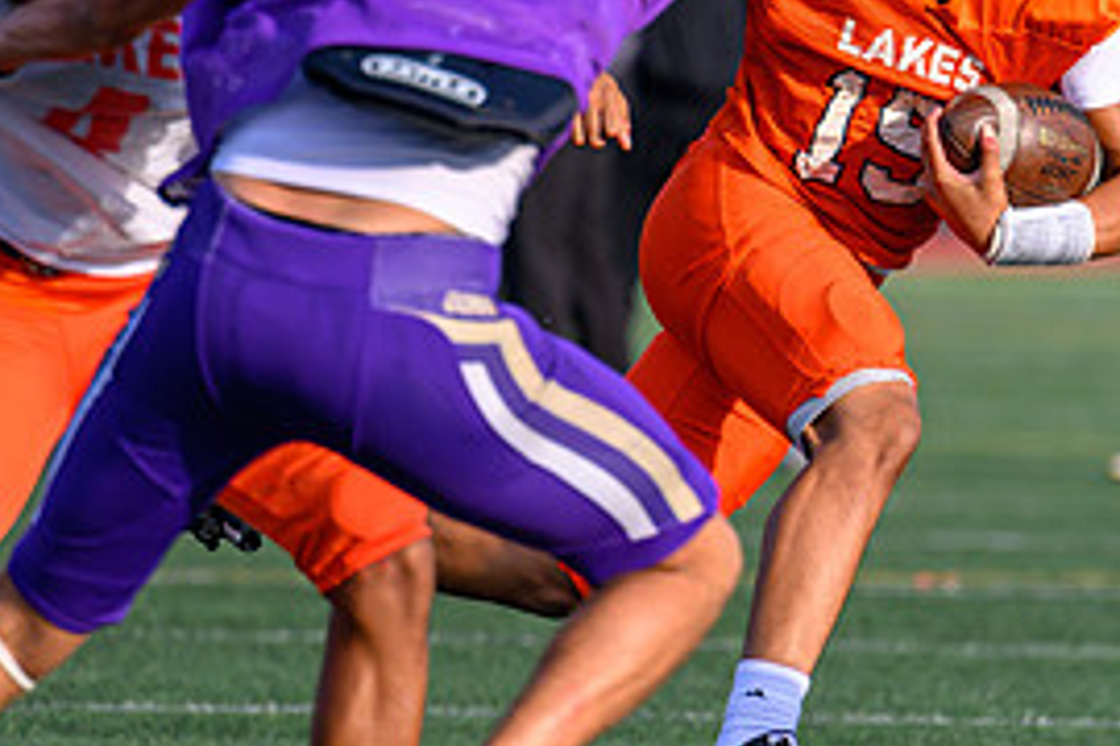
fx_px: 25914
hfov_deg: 2.5
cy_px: 177
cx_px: 1029
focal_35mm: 833
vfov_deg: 1.7
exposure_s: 1/2000
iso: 360
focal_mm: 280
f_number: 4
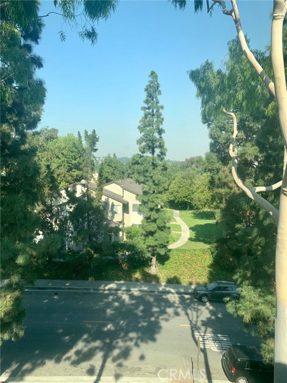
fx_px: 287
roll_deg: -0.8
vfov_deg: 67.3
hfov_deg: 53.1
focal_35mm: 26
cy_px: 192
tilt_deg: -4.8
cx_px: 144
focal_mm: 4.25
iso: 25
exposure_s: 1/879
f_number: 1.8
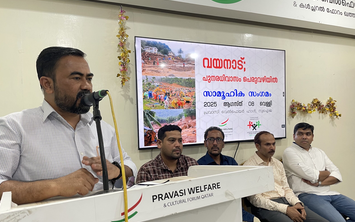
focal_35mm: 28
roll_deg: +2.6
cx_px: 177
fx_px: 271
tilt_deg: -0.9
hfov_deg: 66.5
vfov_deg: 44.4
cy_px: 126
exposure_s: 1/50
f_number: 1.6
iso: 64
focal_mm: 4.2
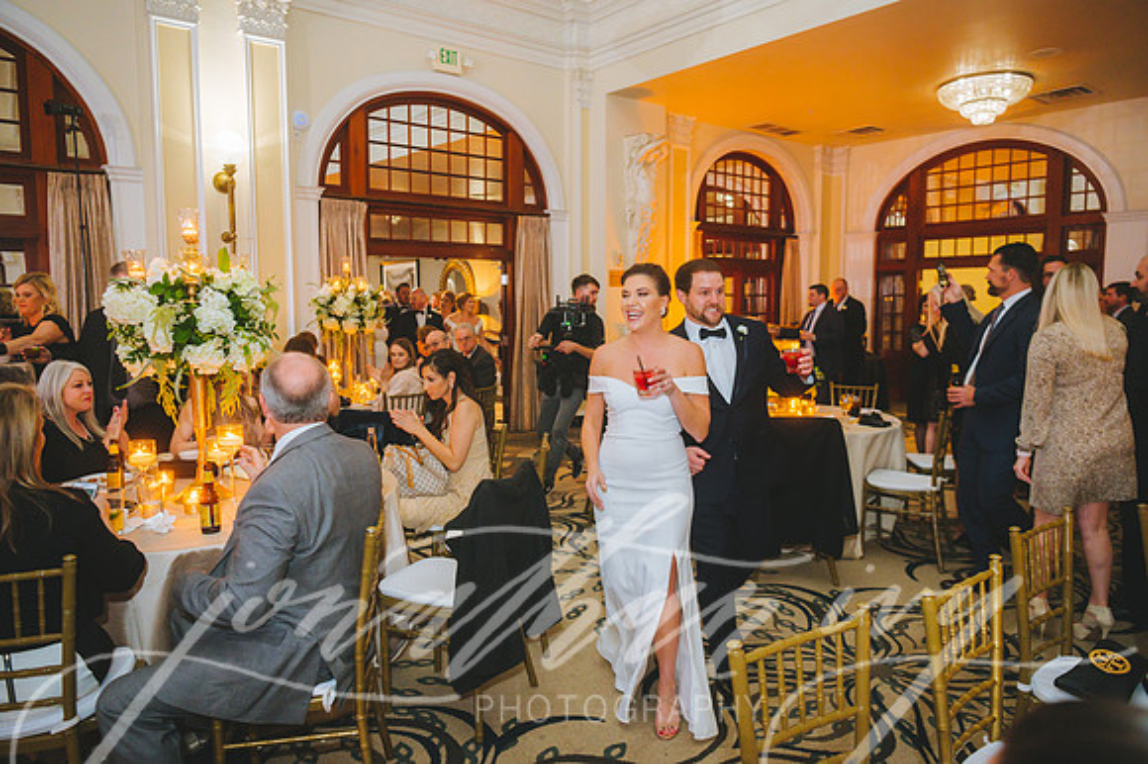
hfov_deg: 73.8
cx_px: 574
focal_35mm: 24
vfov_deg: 53.1
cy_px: 382
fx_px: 765
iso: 2000
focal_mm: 24
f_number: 2.8
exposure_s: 1/100
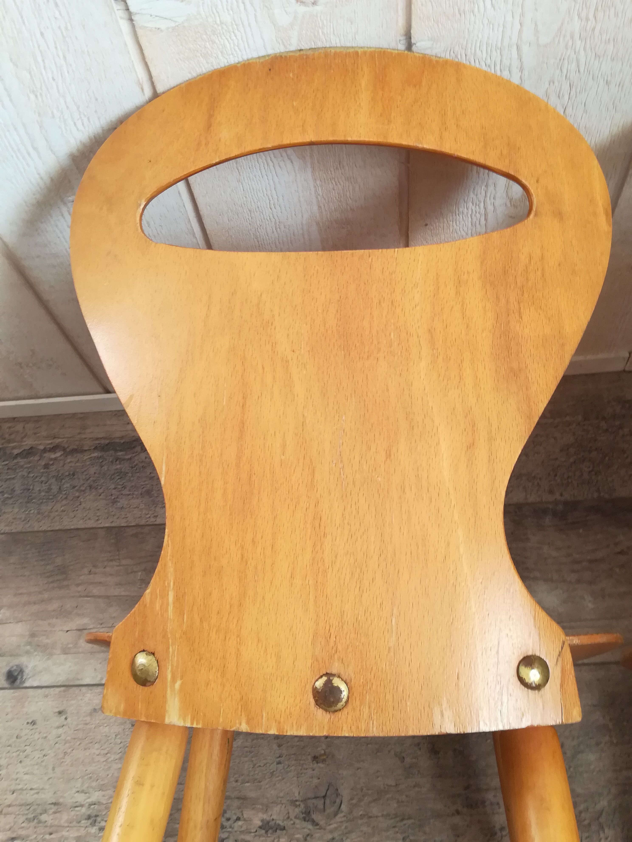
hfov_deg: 42.9
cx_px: 316
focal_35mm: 33
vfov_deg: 55.4
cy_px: 421
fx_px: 803
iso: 125
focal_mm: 3.83
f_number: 2.2
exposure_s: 1/33.3
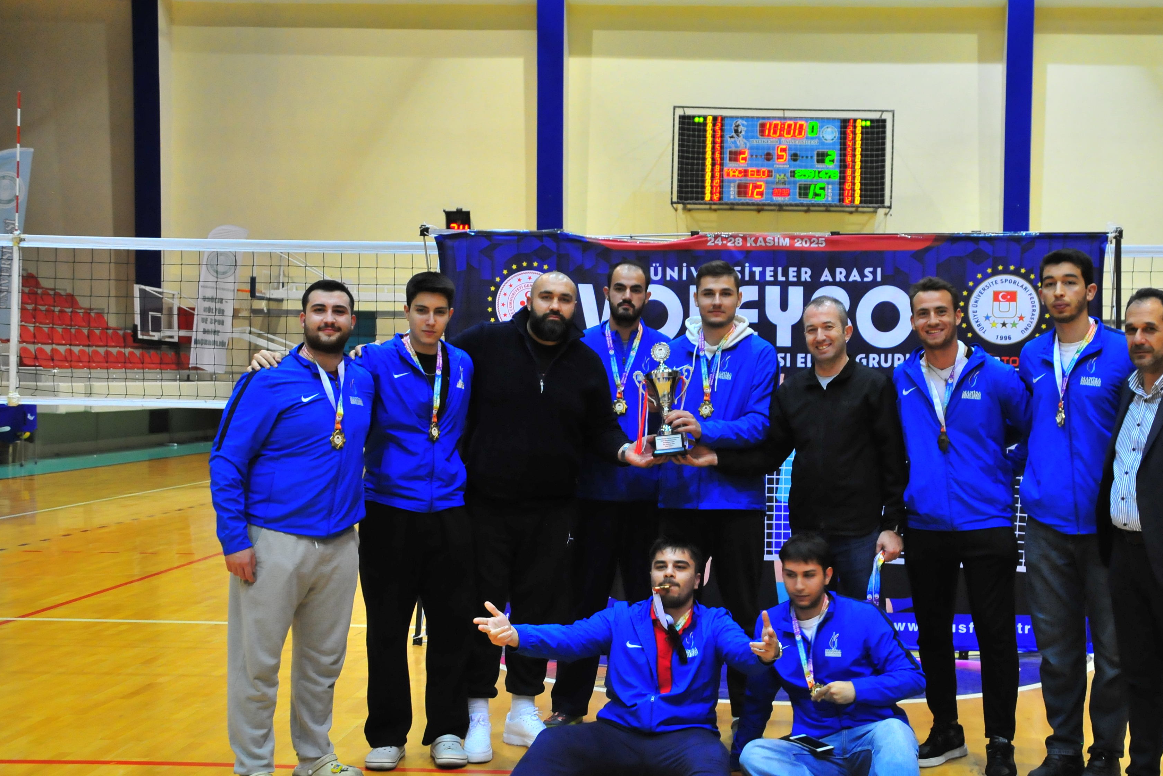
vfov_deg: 29.2
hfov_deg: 42.4
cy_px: 383
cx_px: 738
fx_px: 1486
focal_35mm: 46
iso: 1100
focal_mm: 24
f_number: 3.8
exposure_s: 1/30
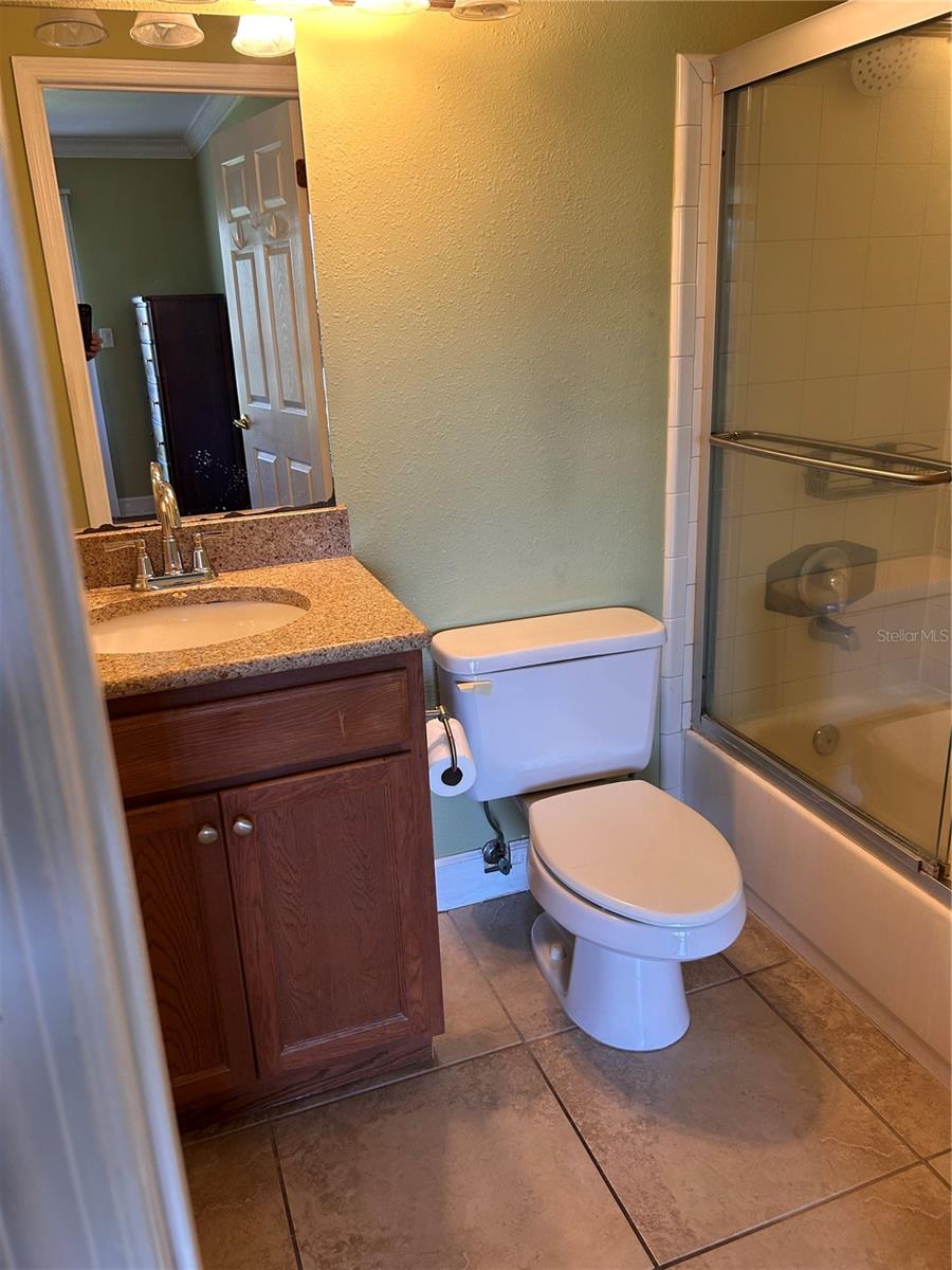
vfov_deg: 67.3
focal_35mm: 26
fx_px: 953
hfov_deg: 53.1
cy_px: 635
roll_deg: +2.6
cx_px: 476
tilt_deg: -17.7
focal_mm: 5.7
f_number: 1.5
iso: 100
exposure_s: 1/60
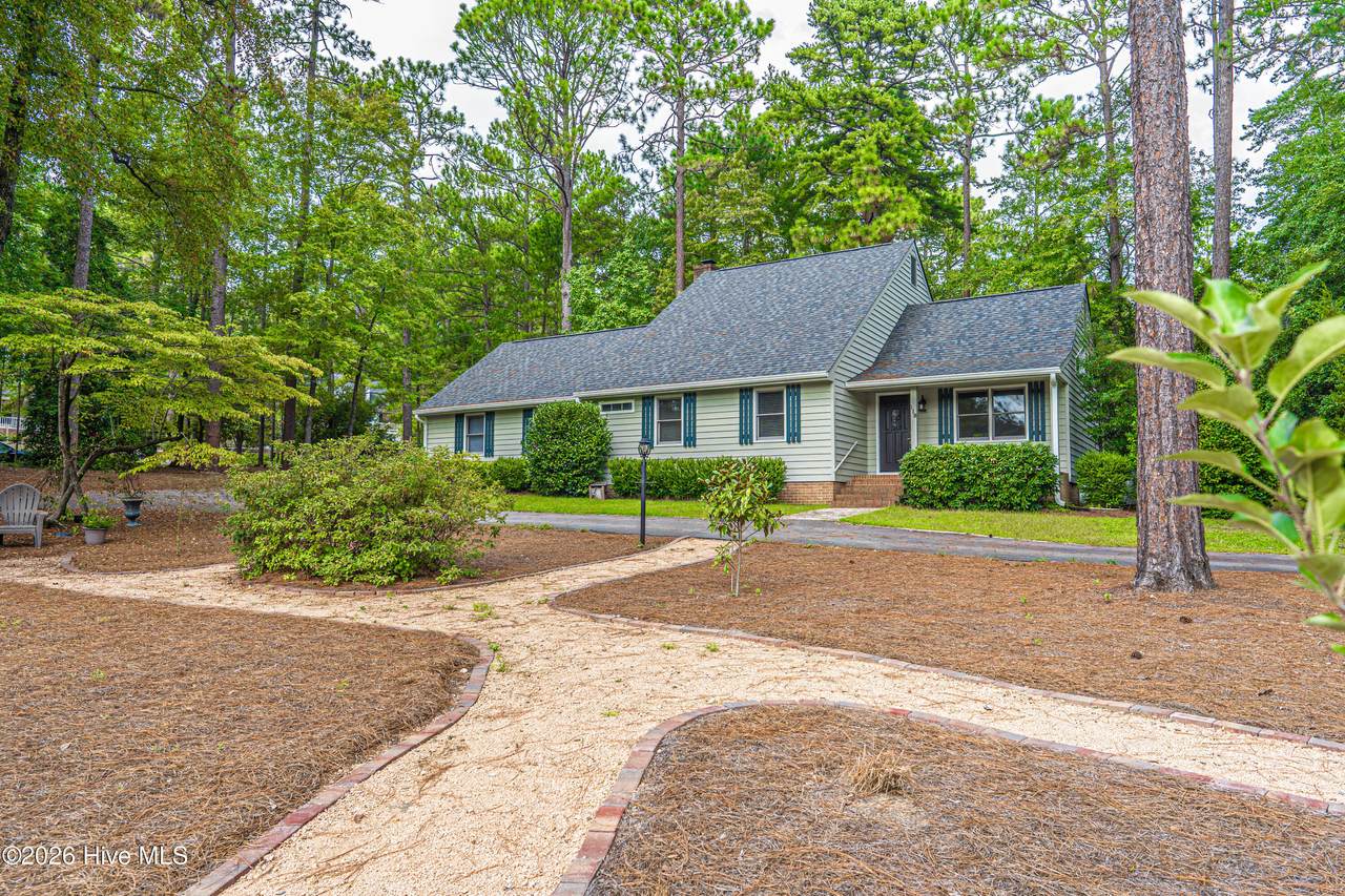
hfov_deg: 73.5
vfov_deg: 52.9
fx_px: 901
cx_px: 672
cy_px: 448
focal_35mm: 24
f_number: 5.6
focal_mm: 24
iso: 100
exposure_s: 1/125
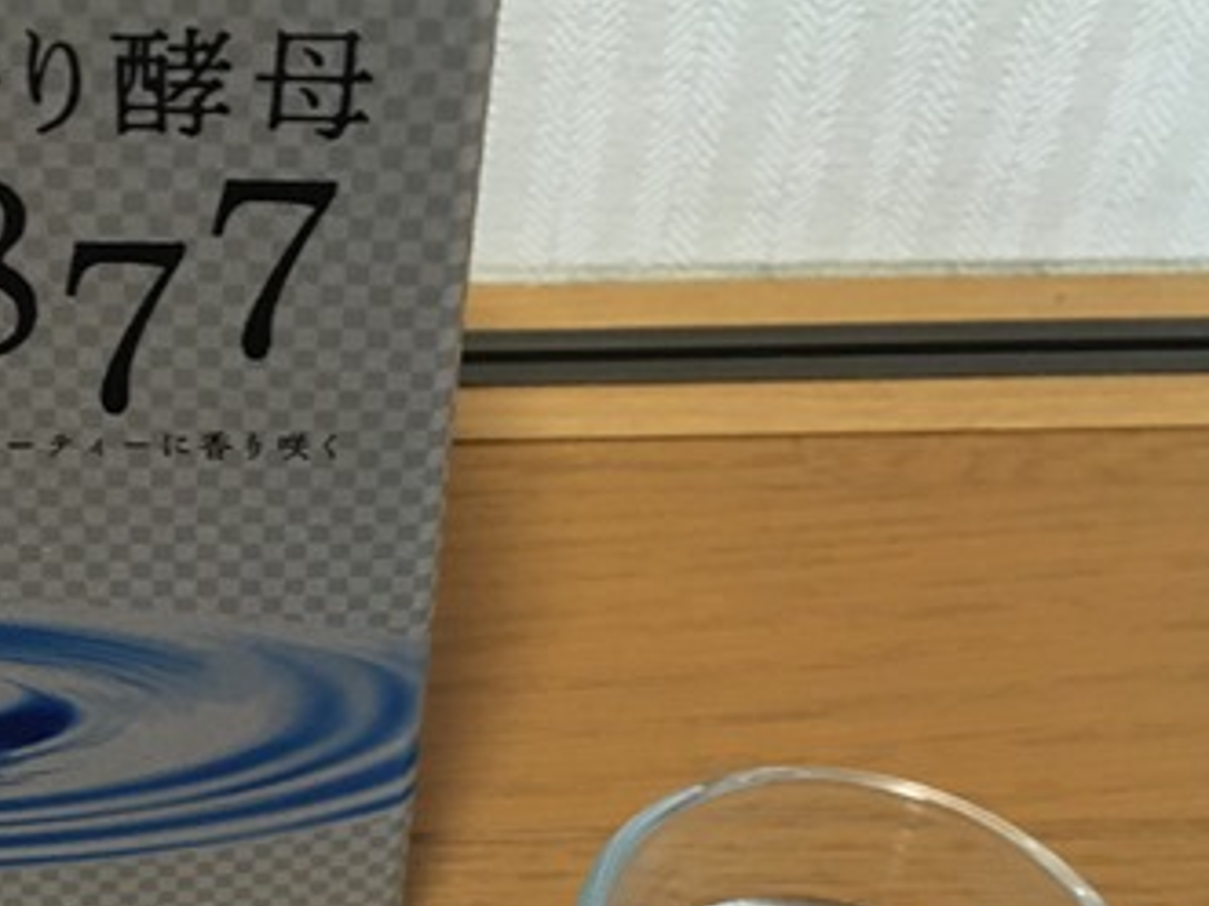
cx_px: 250
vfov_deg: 27.1
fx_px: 1850
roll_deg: -0.9
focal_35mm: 53
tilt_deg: -42.3
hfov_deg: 35.1
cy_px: 676
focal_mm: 4.15
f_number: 2.2
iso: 200
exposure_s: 1/30
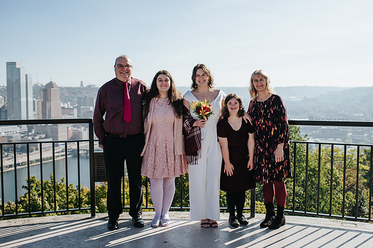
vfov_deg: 32.5
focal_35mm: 41
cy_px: 113
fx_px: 426
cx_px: 204
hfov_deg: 47.2
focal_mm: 35
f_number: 3.2
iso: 100
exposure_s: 1/1000
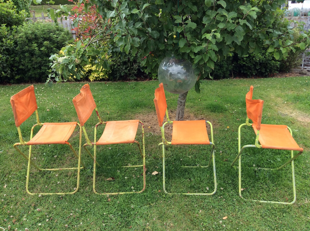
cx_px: 155
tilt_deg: -23.5
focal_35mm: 32
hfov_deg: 56.9
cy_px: 116
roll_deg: +2.6
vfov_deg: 44.1
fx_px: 286
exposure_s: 1/411
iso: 32
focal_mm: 3.3
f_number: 2.4
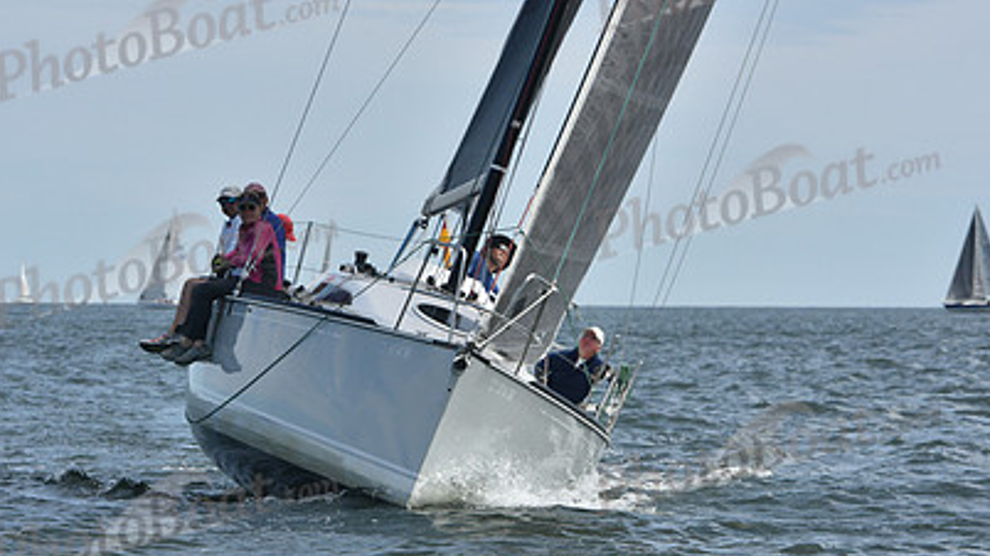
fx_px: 6352
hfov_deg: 8.9
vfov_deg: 5.0
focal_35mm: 242
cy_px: 358
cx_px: 468
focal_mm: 160
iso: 320
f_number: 10
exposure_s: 1/1000
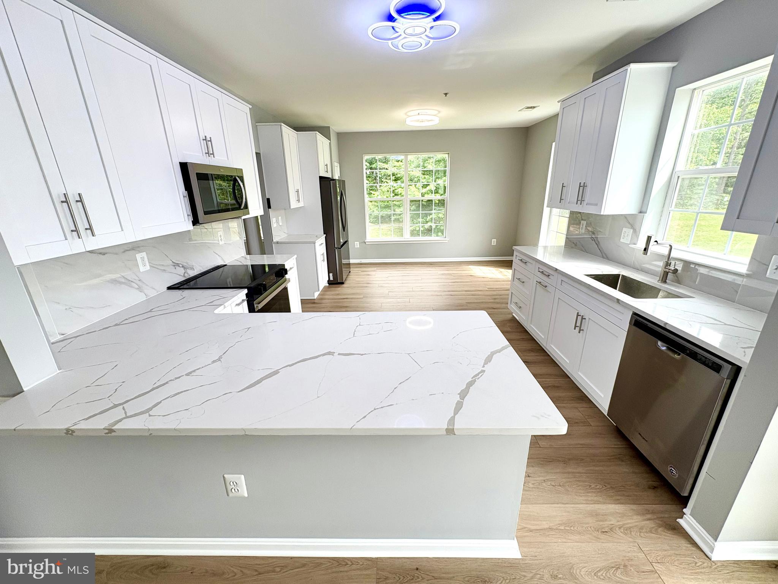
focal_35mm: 14
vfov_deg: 85.7
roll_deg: +1.3
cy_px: 292
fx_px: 315
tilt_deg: -18.1
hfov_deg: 102.1
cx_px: 389
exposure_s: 1/138
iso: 40
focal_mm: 2.22
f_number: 2.2
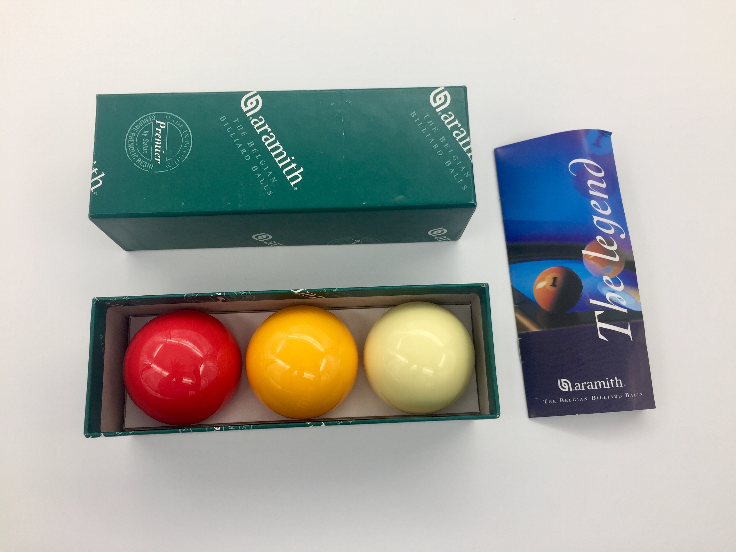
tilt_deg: -76.1
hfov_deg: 61.7
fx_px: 617
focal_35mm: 29
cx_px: 368
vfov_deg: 48.2
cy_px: 276
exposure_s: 1/126
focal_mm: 4.15
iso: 32
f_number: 2.2
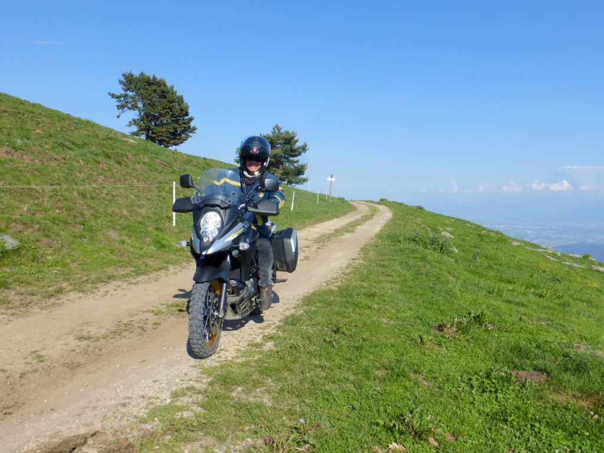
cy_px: 226
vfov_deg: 45.4
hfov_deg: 58.4
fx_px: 541
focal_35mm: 31
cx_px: 302
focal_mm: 5.4
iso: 100
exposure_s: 1/1000
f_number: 4
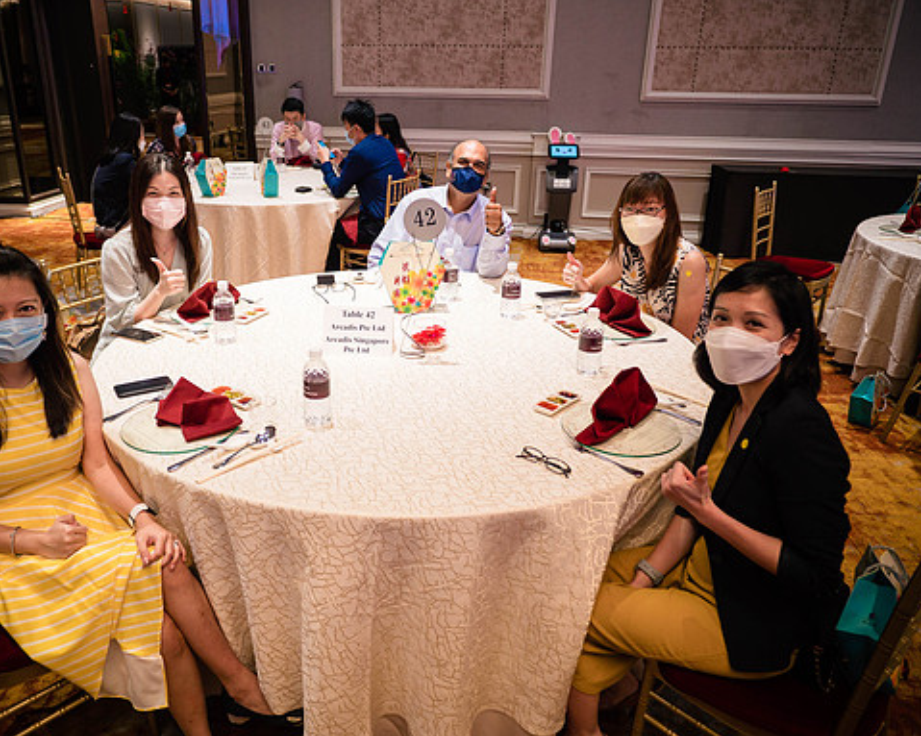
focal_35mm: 26
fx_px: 709
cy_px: 339
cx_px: 396
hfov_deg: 65.7
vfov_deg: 54.9
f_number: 1.7
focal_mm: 11
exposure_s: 1/125
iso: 640
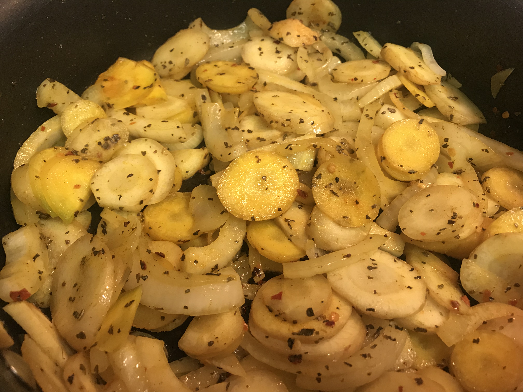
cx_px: 262
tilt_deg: -52.7
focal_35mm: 28
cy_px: 196
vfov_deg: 49.7
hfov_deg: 63.4
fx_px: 423
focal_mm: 3.99
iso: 40
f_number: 1.8
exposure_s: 1/24
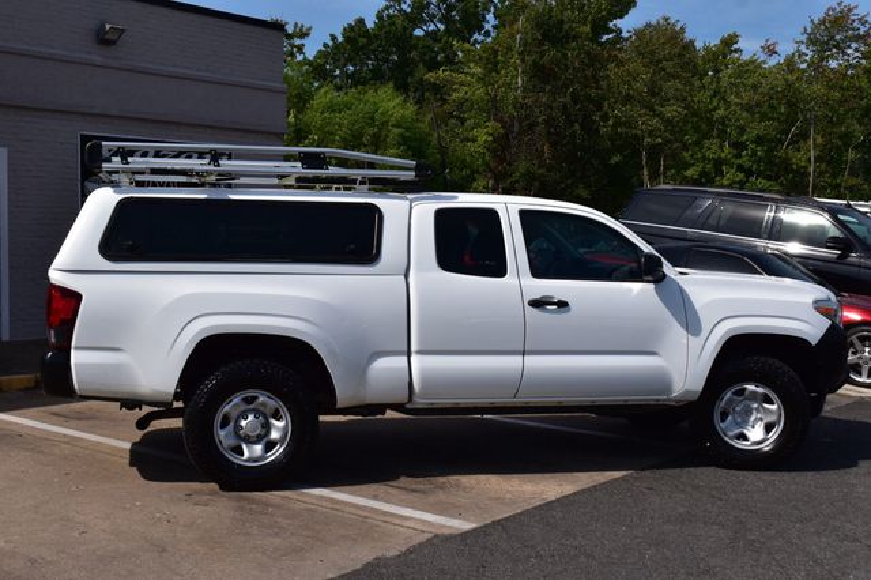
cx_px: 436
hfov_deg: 43.6
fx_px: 1088
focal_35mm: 45
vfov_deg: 29.8
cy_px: 290
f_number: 11
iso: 200
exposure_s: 1/640
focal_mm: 30
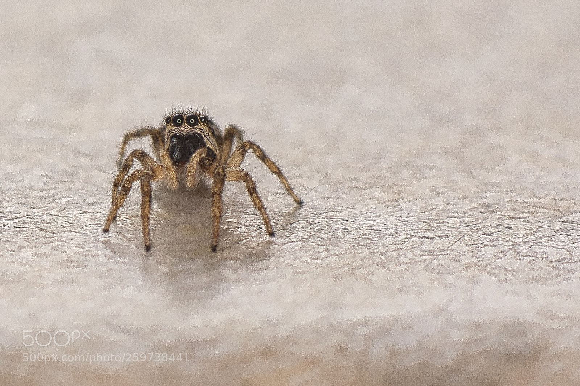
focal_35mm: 112
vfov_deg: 12.2
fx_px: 1811
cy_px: 193
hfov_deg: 18.2
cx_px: 290
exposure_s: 1/125
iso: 500
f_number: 16
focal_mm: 75
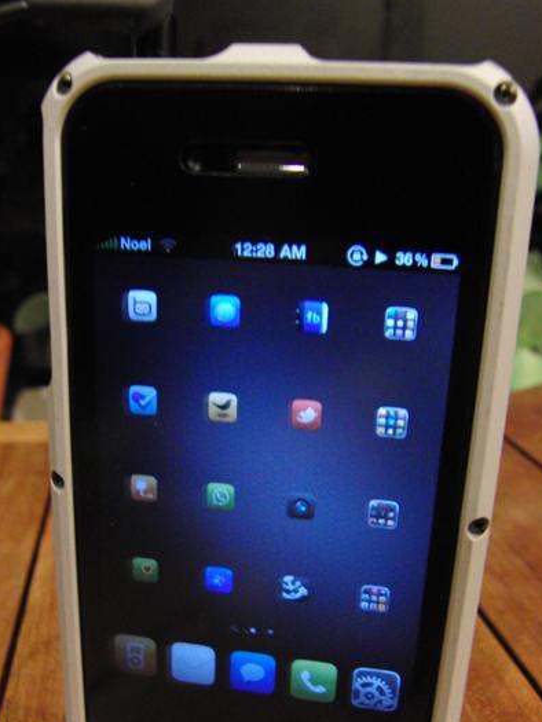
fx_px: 835
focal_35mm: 40
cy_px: 448
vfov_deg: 46.4
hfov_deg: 36.0
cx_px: 261
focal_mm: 5.3
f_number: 2.8
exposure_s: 1/4
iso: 400
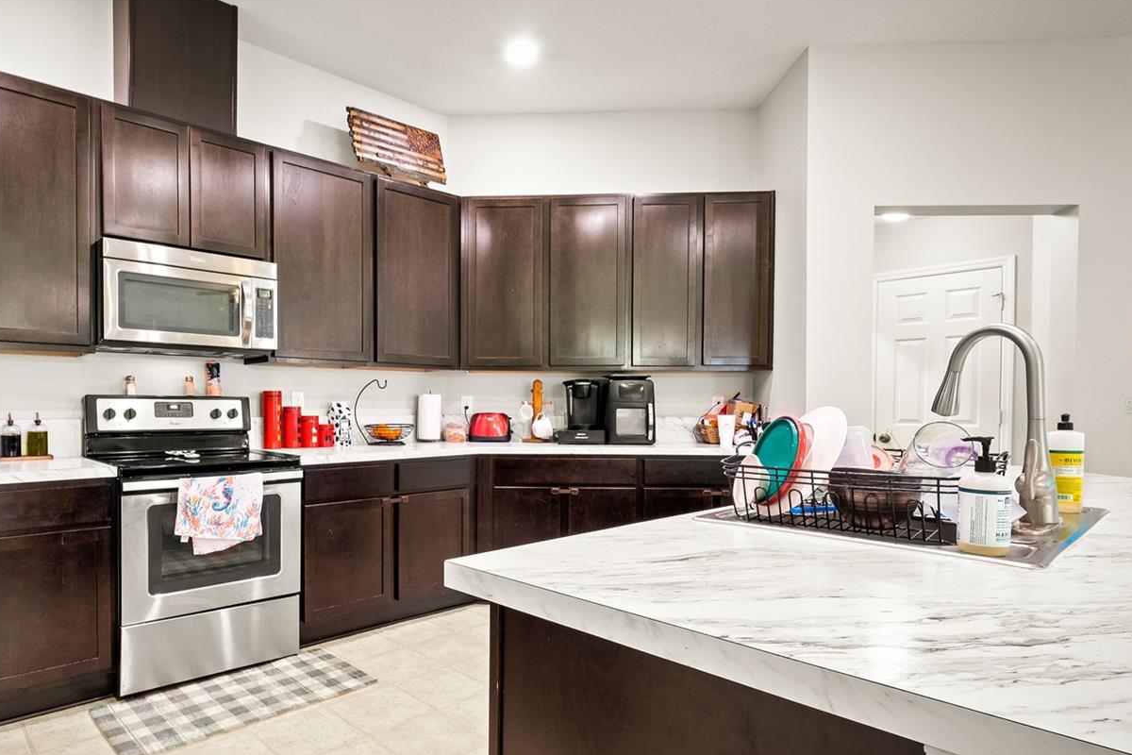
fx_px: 629
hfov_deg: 83.0
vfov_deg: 61.9
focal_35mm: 20
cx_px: 455
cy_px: 406
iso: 320
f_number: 8
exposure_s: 1.3
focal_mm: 10
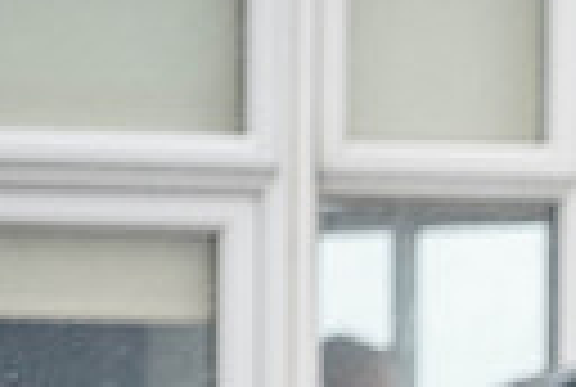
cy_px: 862
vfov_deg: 1.0
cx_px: 1107
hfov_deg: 1.5
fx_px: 21731
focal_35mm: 1355
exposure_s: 1/500
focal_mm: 300
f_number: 4
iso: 400
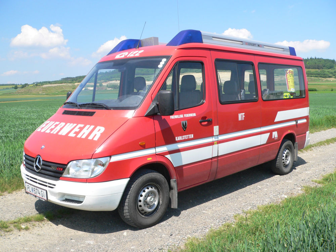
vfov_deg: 39.7
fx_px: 349
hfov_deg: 51.4
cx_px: 168
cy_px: 126
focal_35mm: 36
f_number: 2.8
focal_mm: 6
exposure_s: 1/1000
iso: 100
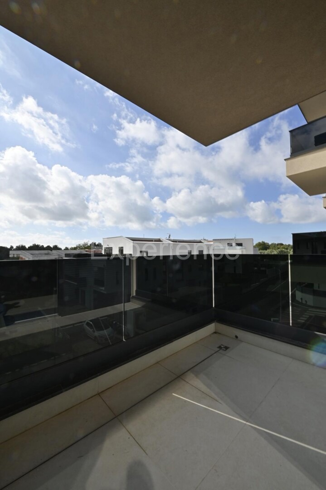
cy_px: 245
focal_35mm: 14
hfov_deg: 81.2
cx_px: 163
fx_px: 190
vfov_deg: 104.3
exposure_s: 1/250
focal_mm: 14
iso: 720
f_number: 22
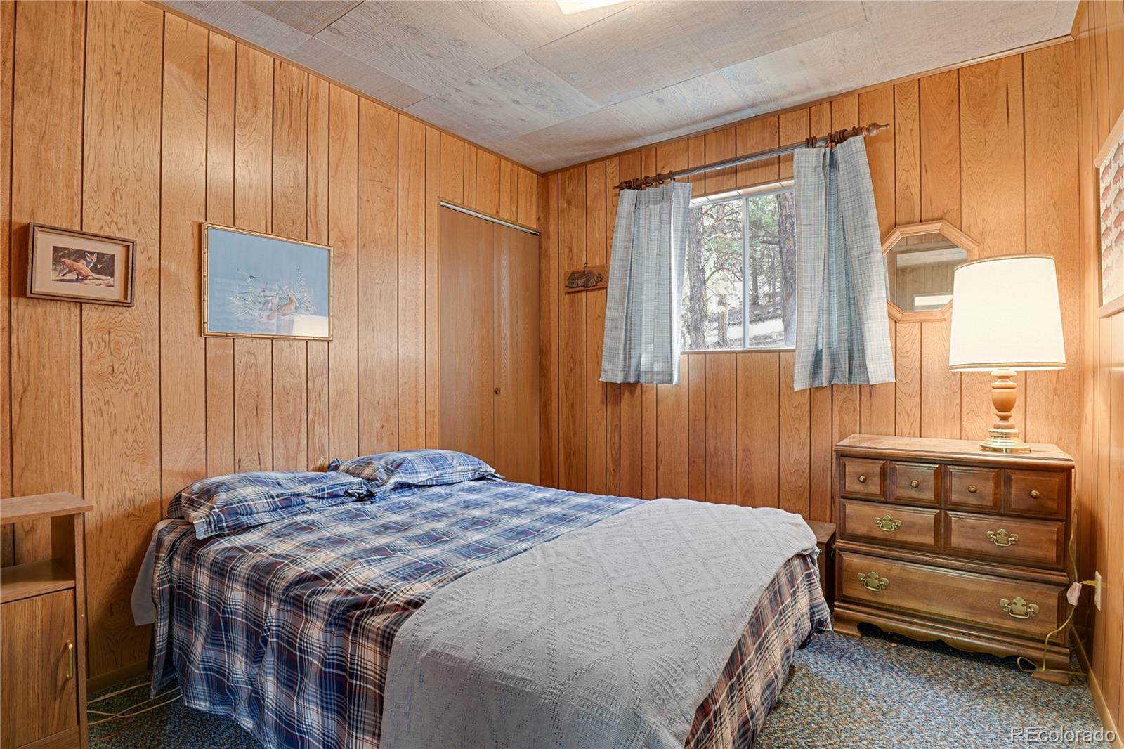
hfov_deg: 93.3
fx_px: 531
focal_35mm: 17
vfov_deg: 70.4
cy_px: 374
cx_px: 562
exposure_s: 8
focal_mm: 17
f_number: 8
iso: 250
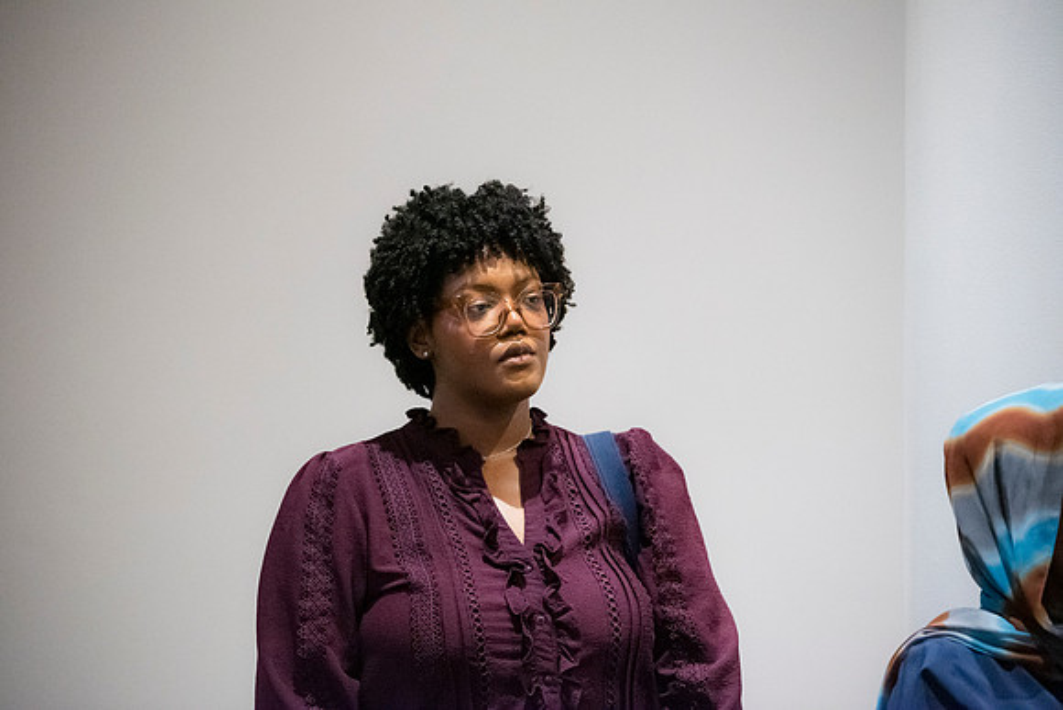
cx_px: 532
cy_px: 355
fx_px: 4282
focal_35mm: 145
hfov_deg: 14.2
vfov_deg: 9.5
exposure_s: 1/125
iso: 6400
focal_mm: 145
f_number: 2.8
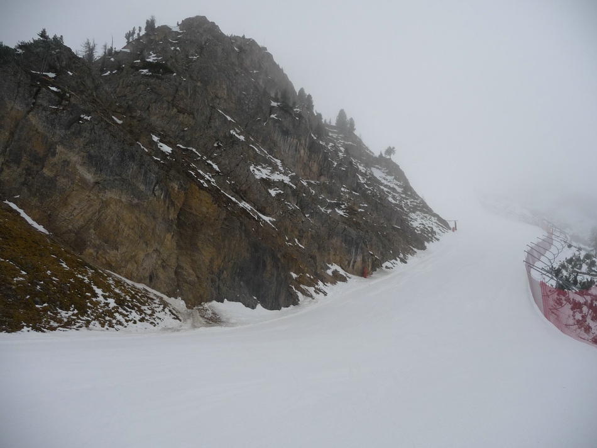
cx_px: 298
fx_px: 483
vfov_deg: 49.7
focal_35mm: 28
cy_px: 224
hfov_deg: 63.5
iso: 100
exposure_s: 1/160
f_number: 3.3
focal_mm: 4.7
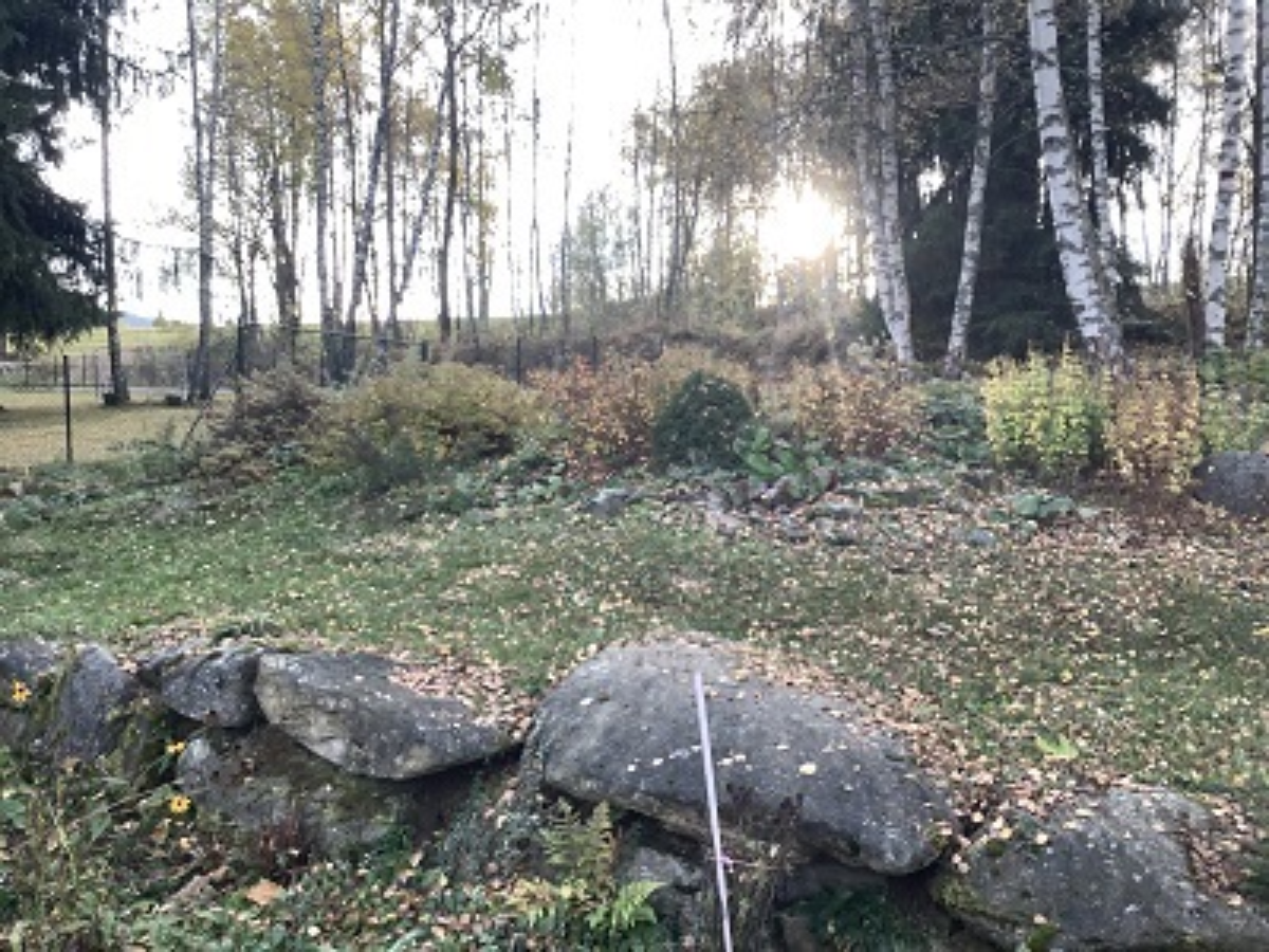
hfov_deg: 58.4
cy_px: 476
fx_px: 1136
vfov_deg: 45.4
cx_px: 634
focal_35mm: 31
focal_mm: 3.3
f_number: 2.4
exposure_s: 1/120
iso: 40
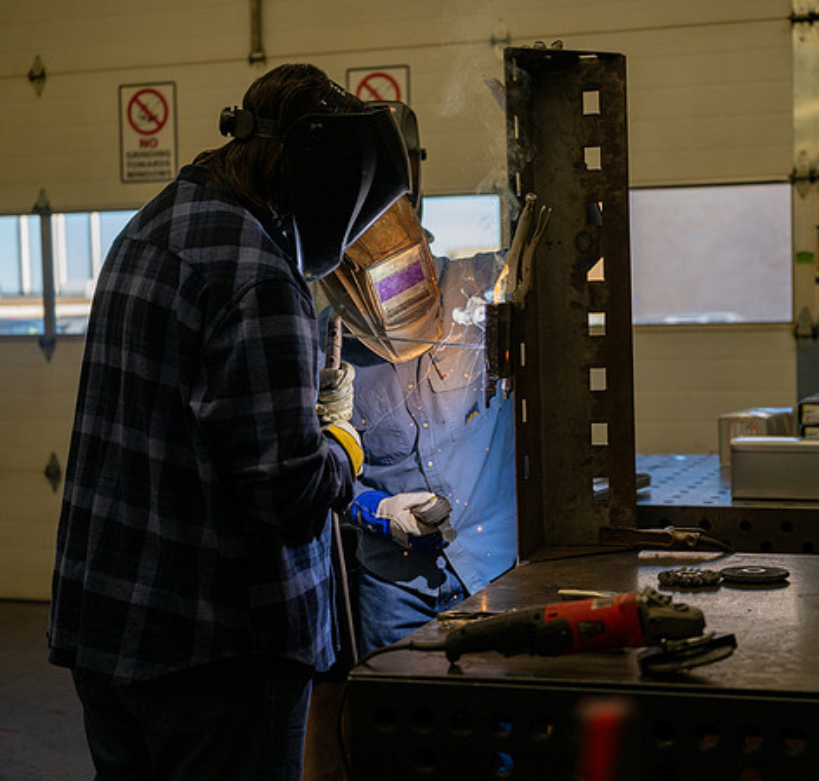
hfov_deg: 30.6
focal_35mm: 57
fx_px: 1496
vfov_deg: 29.3
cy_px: 390
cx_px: 457
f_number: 2.8
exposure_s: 1/1000
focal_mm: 46
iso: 320
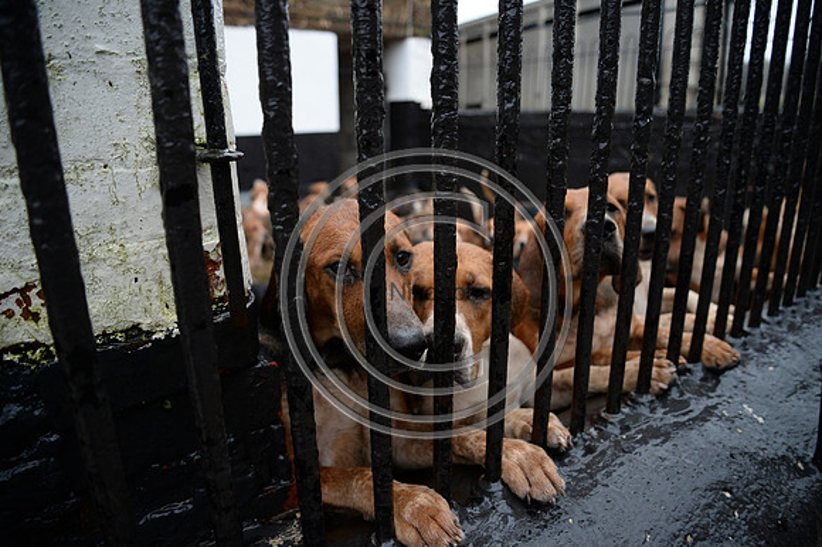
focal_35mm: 24
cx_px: 411
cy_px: 274
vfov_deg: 53.1
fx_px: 548
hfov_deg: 73.8
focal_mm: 24
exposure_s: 1/400
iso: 2000
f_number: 3.5
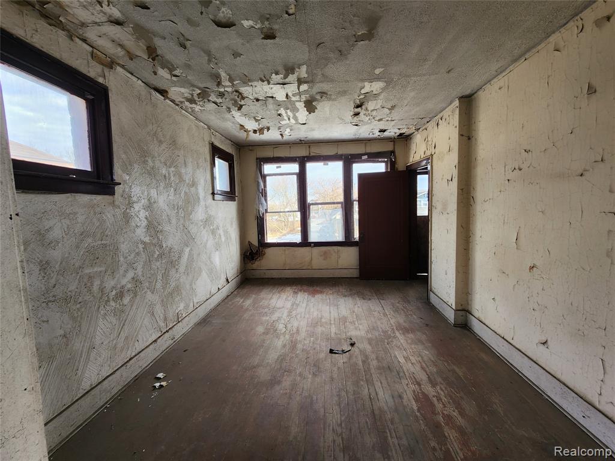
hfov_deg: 106.2
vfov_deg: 89.9
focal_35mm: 13
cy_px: 230
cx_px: 308
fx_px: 231
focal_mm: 2.2
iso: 64
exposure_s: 1/60
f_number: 2.2
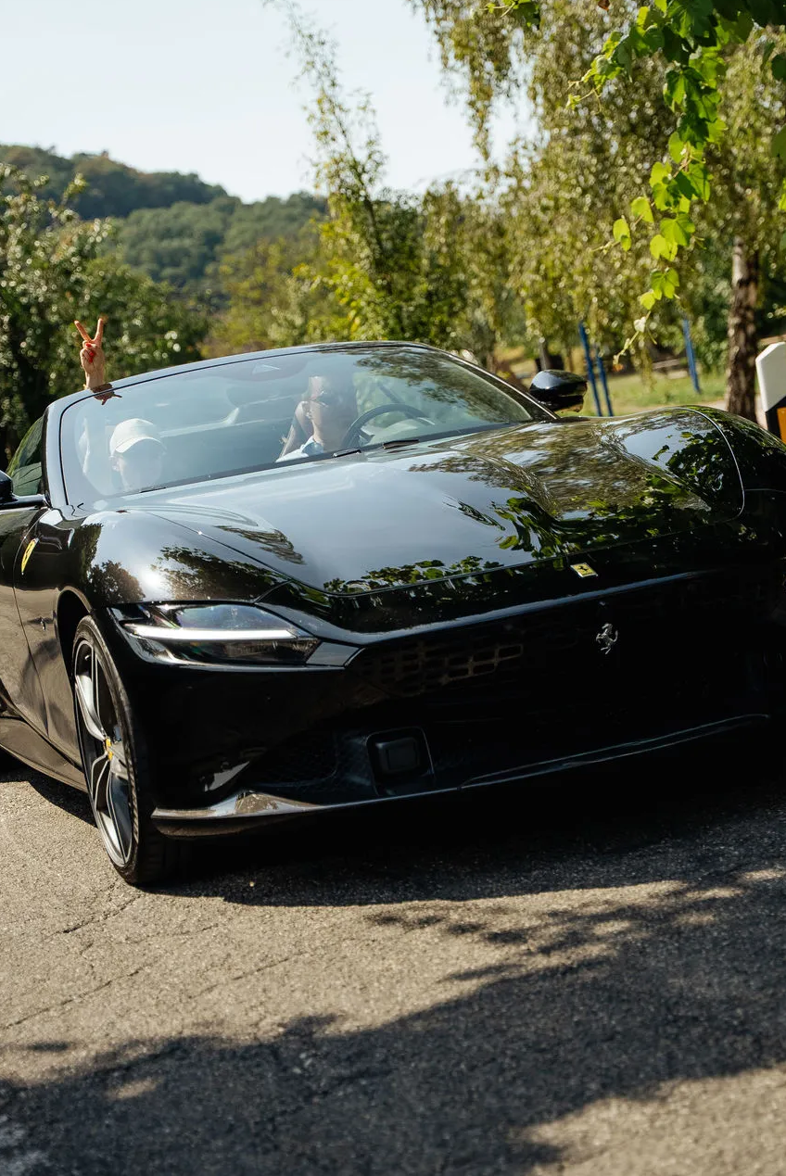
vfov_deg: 28.8
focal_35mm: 70
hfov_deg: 19.5
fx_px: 2289
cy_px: 490
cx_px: 448
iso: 400
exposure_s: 1/2000
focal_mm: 55.5
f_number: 3.2
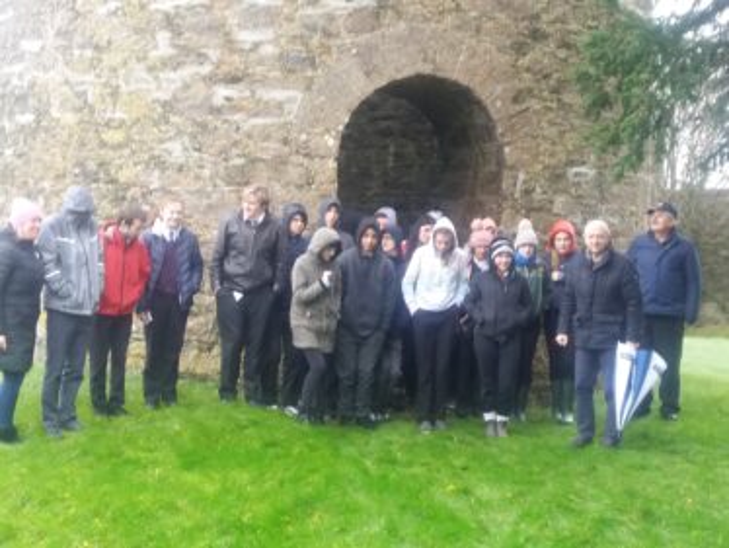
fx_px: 590
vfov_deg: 49.8
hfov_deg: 63.4
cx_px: 364
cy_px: 274
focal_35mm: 28
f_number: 1.9
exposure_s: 1/33
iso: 80
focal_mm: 3.7
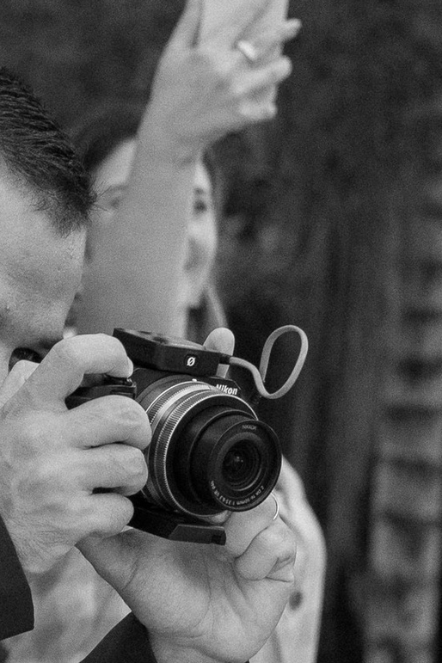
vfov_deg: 8.3
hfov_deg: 5.4
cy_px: 431
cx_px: -320
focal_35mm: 249
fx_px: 4585
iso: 1000
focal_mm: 50
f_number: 4
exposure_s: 1/250
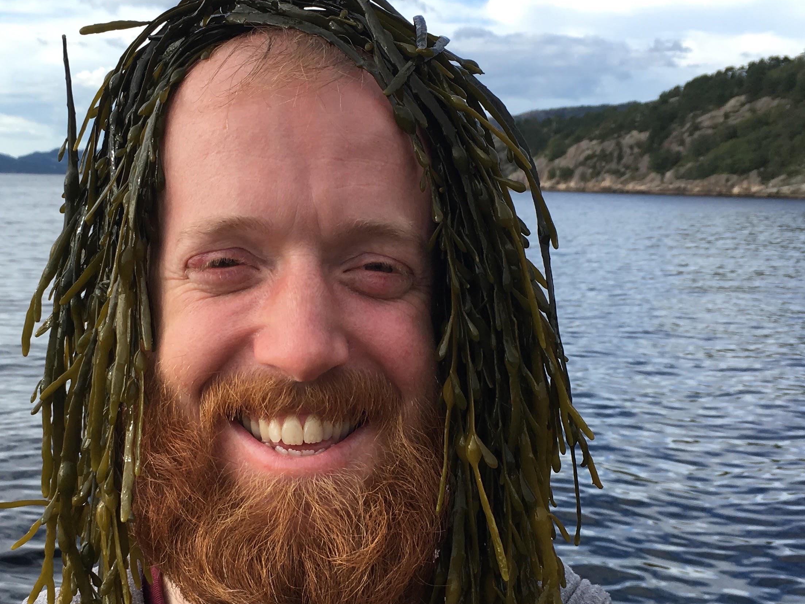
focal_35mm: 53
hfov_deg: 36.0
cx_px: 315
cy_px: 384
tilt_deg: -9.8
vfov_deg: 27.4
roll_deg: -0.2
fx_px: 1233
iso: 25
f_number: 2.2
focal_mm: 4.15
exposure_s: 1/651
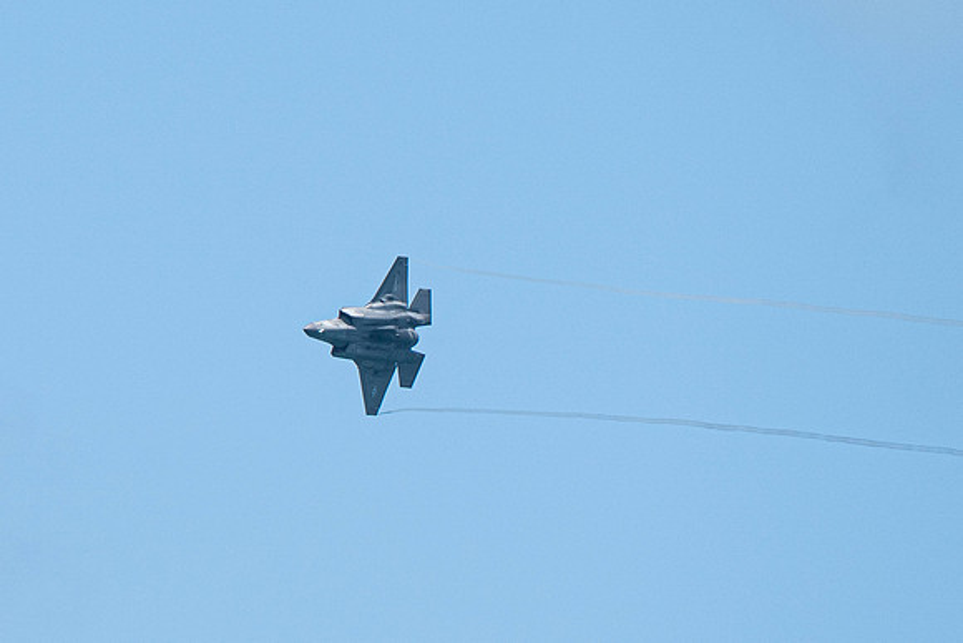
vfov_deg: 1.4
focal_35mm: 996
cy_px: 345
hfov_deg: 2.1
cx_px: 42
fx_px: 26659
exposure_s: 1/1250
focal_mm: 400
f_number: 10
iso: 640
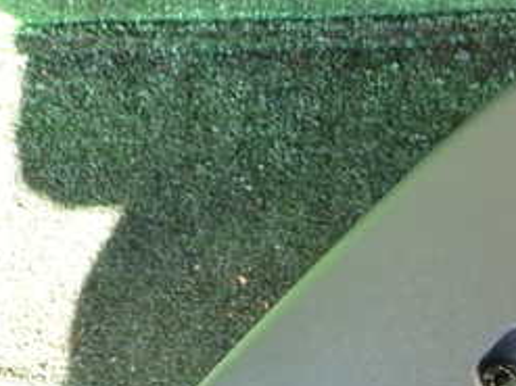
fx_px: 1088
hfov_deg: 25.5
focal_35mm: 73
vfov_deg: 19.5
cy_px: 401
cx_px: 508
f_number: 2.3
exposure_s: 1/60
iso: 160
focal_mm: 5.4
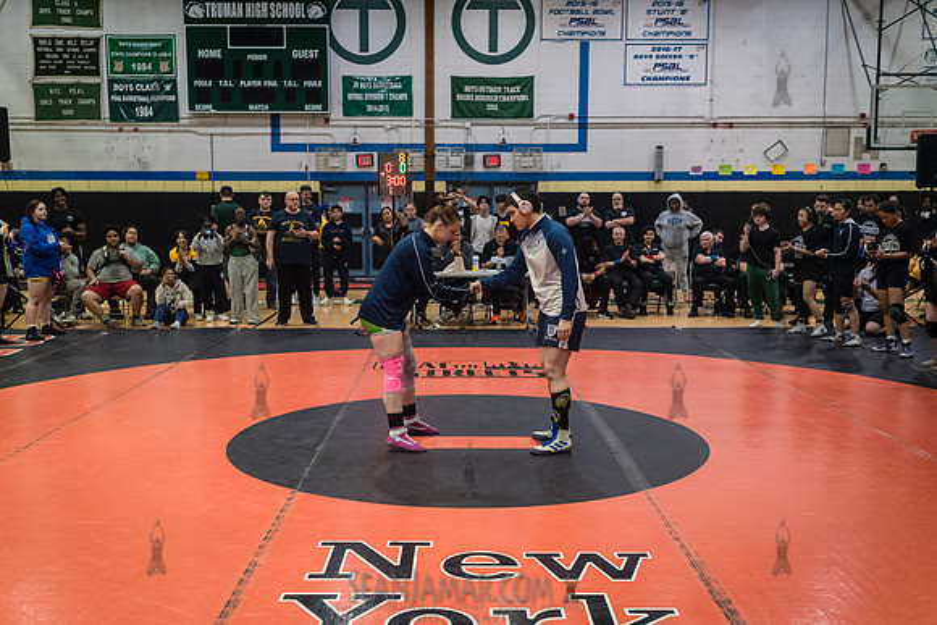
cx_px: 459
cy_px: 312
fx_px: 943
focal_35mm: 36
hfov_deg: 52.8
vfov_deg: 36.7
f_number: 3.2
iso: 5000
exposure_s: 1/500
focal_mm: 35
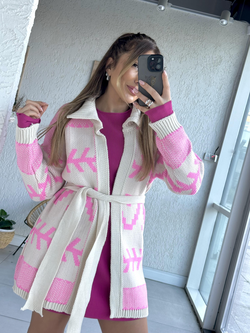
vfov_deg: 39.7
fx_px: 462
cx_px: 125
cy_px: 166
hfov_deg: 30.3
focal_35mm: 48
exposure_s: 1/167
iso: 80
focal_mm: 6.86
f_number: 1.78
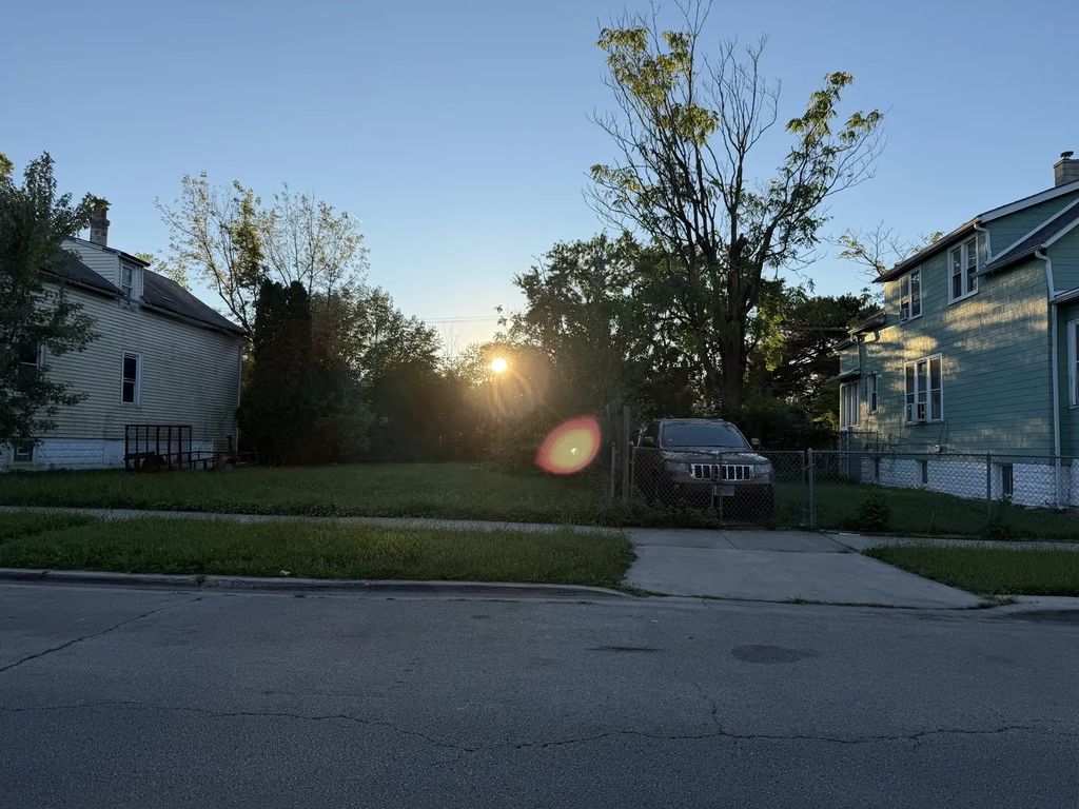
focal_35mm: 24
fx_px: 748
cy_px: 404
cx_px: 540
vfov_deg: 56.8
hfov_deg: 71.6
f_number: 1.78
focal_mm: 6.76
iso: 80
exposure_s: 1/2110
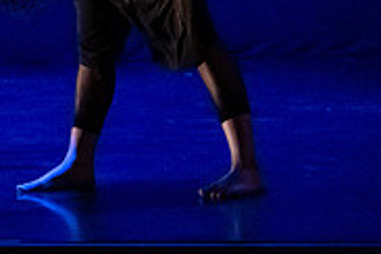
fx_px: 2053
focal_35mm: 194
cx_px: -150
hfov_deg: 10.3
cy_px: -149
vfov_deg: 7.0
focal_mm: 48
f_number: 2.8
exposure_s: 1/250
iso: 4000
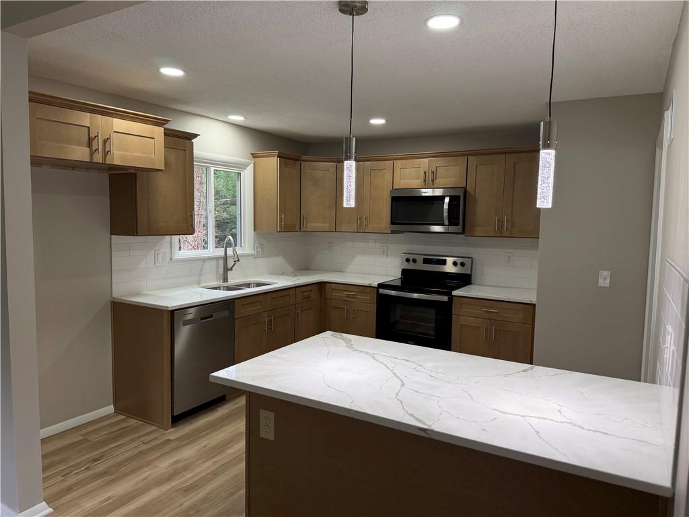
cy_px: 258
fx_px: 478
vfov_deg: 56.8
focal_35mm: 24
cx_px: 344
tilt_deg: -5.0
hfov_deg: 71.6
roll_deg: -1.4
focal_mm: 6.76
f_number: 1.78
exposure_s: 1/120
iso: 160
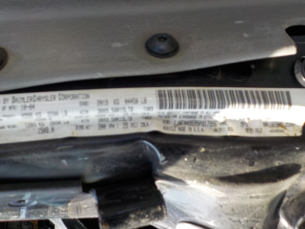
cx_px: 135
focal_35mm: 36
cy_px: 108
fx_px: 317
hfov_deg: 51.3
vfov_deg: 39.6
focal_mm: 4.1
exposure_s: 1/250
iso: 125
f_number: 3.3
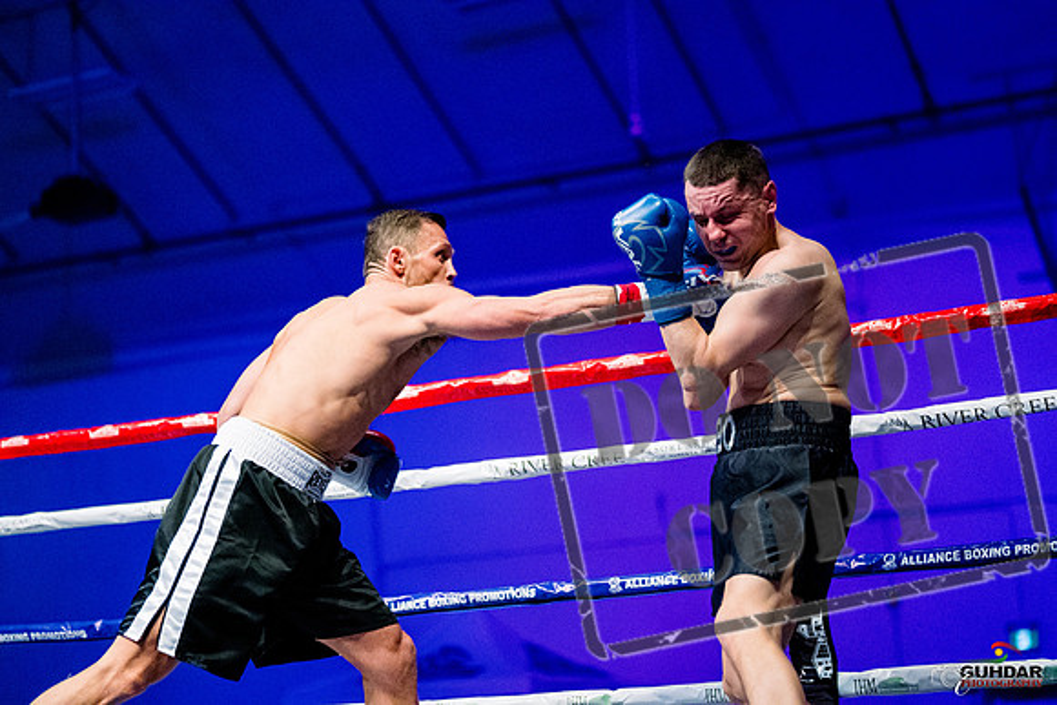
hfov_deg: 27.0
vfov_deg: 18.2
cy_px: 352
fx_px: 2202
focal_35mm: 75
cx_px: 528
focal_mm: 50
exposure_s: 1/1600
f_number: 1.4
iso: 6400
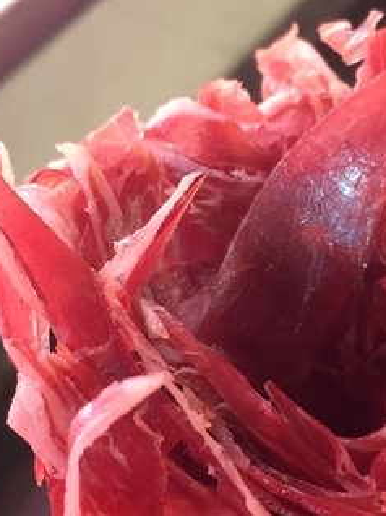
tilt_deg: -49.3
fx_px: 1087
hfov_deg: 19.9
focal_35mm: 73
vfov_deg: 26.6
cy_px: 336
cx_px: 308
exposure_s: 1/33
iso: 64
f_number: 2.2
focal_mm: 4.15
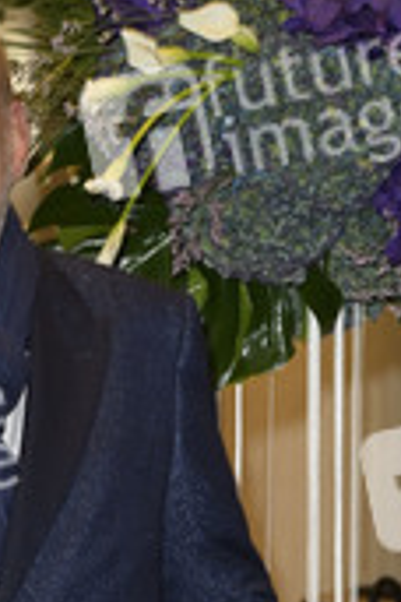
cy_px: 644
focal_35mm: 145
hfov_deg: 9.4
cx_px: -60
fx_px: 2423
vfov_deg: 13.9
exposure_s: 1/80
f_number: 5.6
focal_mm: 62
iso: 2500
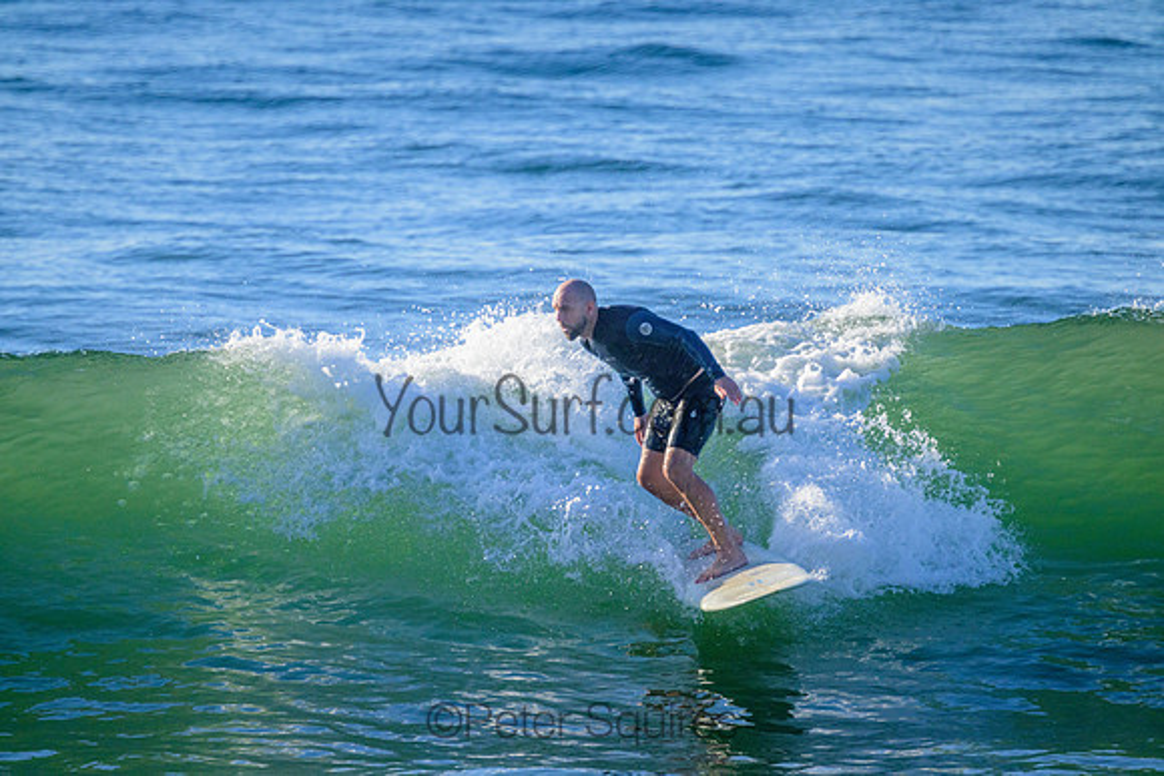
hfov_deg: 2.6
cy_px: 388
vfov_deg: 1.7
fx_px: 25872
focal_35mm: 800
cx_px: 582
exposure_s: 1/2000
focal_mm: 800
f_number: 11
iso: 1100
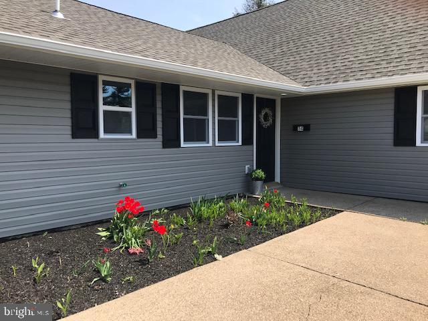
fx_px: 346
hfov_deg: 63.4
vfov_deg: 49.7
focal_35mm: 28
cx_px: 214
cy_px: 160
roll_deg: +0.2
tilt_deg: -2.8
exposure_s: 1/1451
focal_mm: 3.99
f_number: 1.8
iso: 20
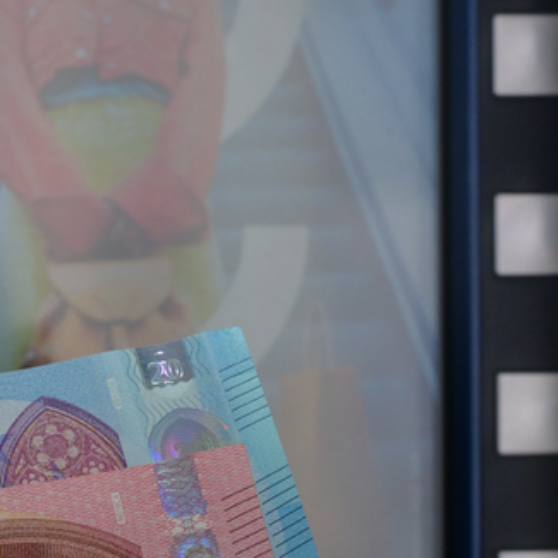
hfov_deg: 13.9
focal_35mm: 124
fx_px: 2261
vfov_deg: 14.1
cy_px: 331
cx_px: 5
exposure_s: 1/160
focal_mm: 37
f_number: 9
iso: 800
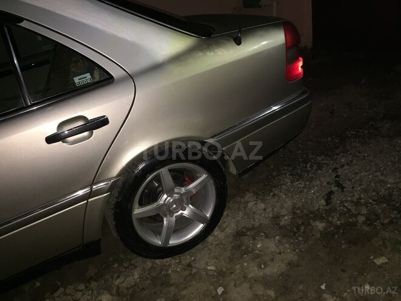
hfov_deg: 61.7
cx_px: 200
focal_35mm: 29
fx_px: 336
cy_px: 150
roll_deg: +11.2
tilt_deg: -25.2
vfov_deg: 48.2
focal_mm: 4.15
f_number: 2.2
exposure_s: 1/17
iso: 160
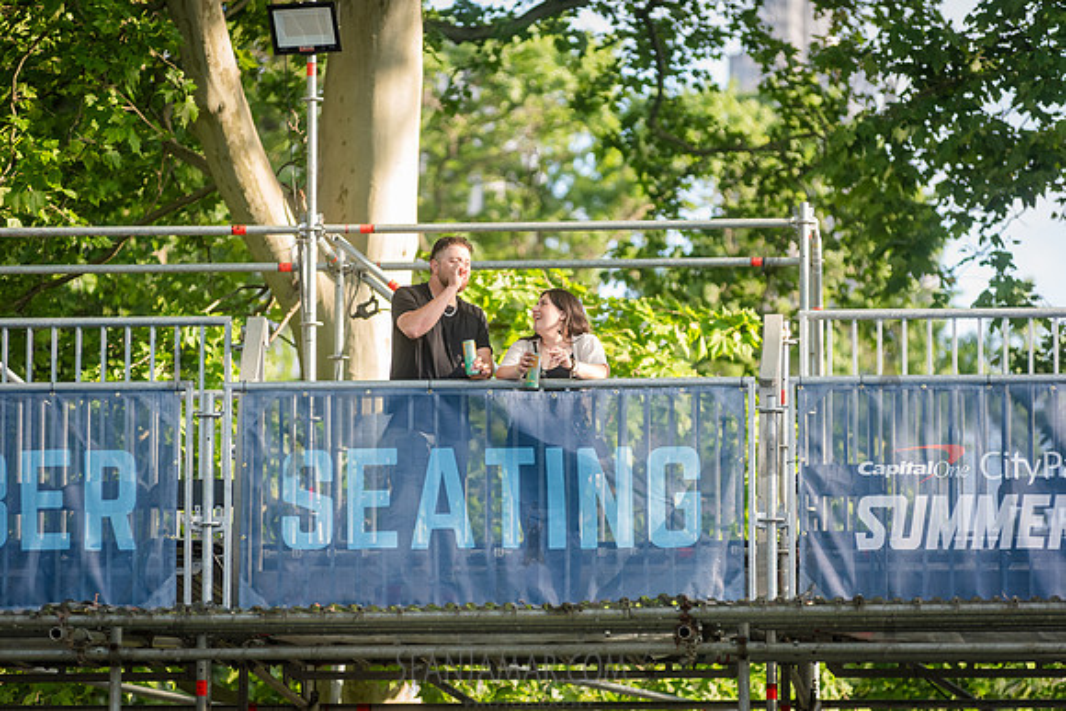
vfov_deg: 6.8
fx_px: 5942
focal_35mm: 201
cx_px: 533
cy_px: 356
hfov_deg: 10.3
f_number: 4
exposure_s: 1/800
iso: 1000
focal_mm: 200
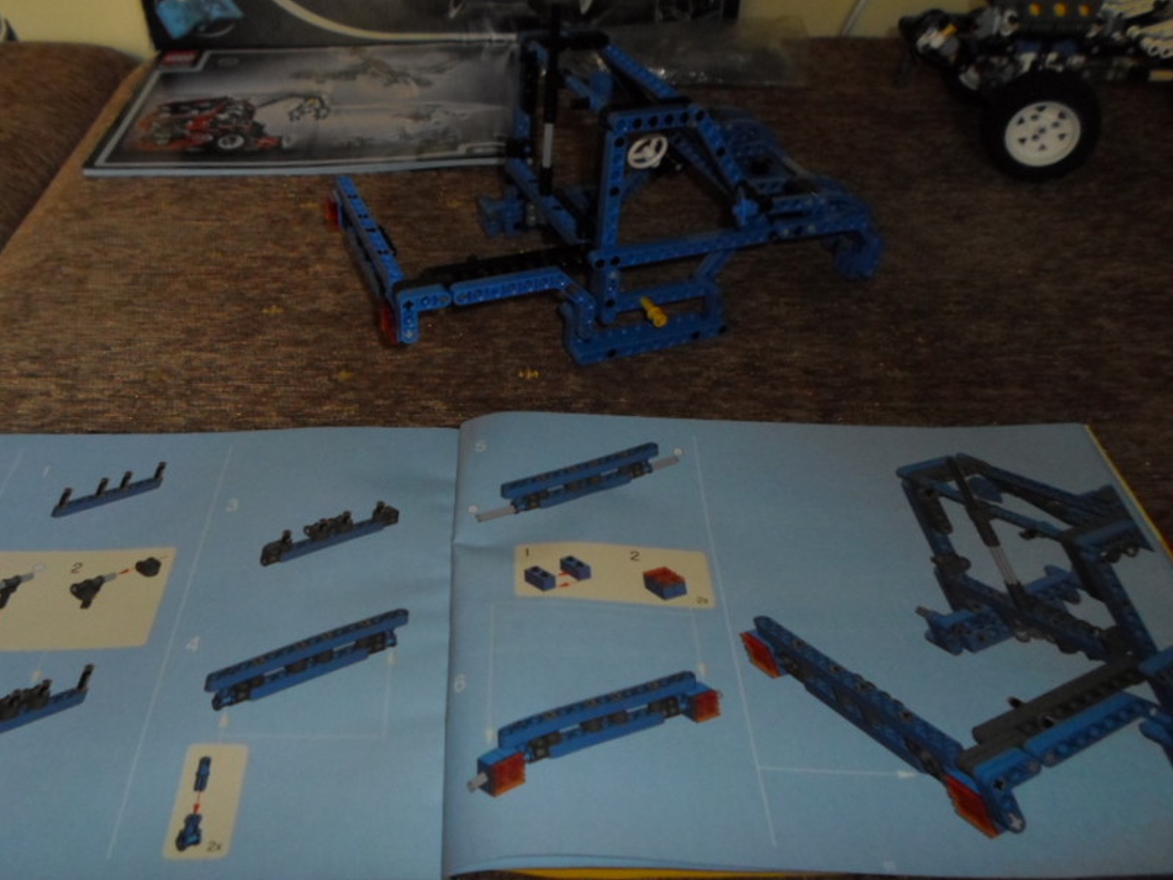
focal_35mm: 28
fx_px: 949
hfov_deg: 63.3
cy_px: 412
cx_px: 530
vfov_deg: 49.7
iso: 400
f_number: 2.5
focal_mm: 4.5
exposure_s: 1/10
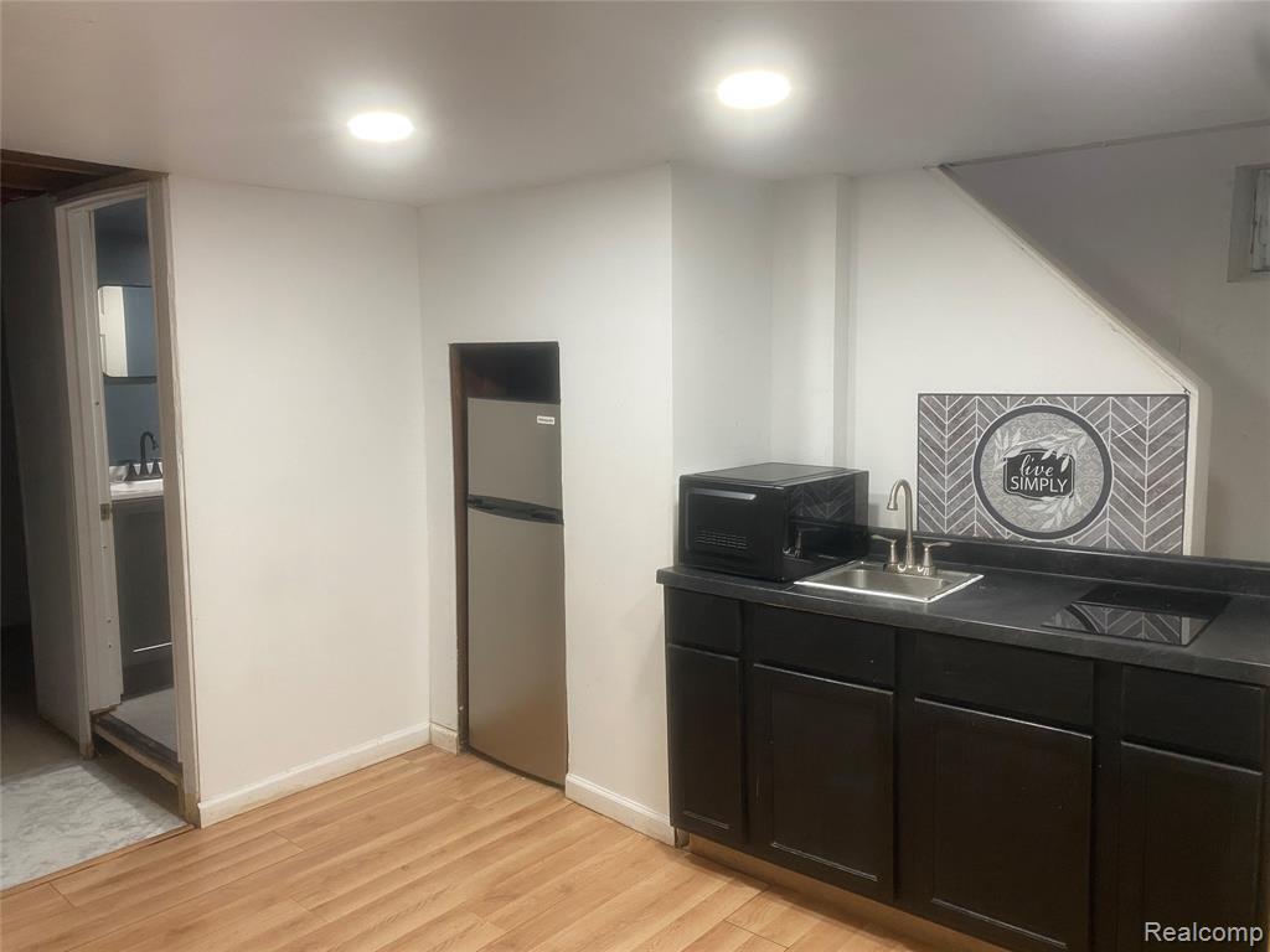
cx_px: 635
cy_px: 476
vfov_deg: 53.1
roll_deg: +0.0
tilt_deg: -8.3
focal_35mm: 26
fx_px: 954
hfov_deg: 67.3
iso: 125
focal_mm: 4.25
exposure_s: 1/60
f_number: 1.8
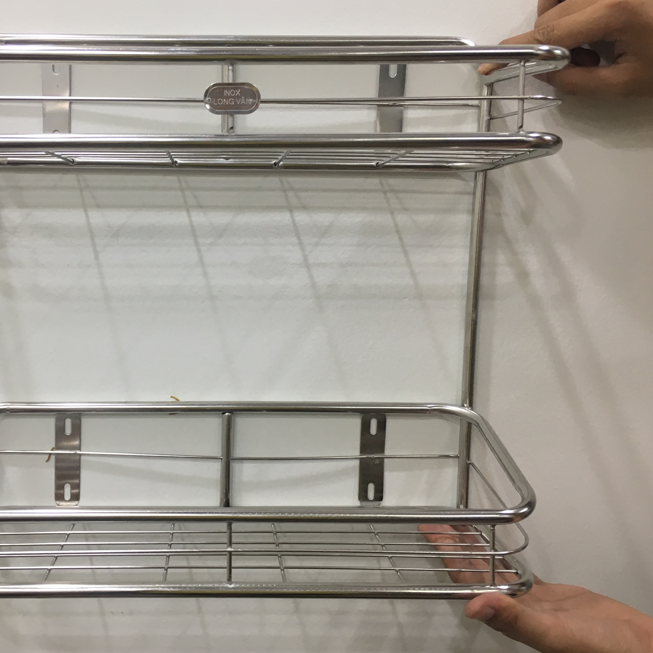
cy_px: 329
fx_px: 747
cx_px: 231
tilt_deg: -8.4
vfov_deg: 47.2
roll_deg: -1.2
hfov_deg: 46.6
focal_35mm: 35
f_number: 2.2
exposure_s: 1/33
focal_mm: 4.15
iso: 80
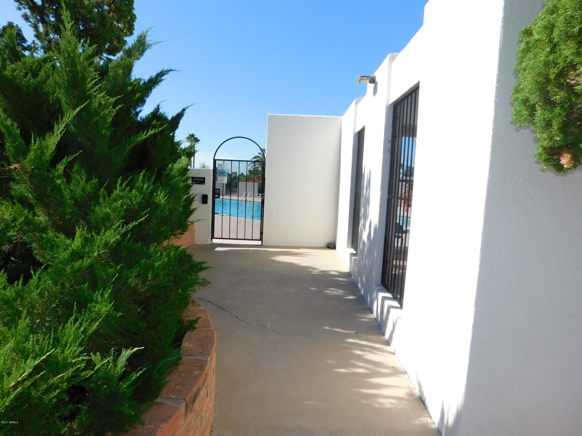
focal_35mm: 23
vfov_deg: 58.9
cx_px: 291
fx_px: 387
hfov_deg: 73.9
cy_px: 218
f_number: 3
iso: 125
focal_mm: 4
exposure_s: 1/1250
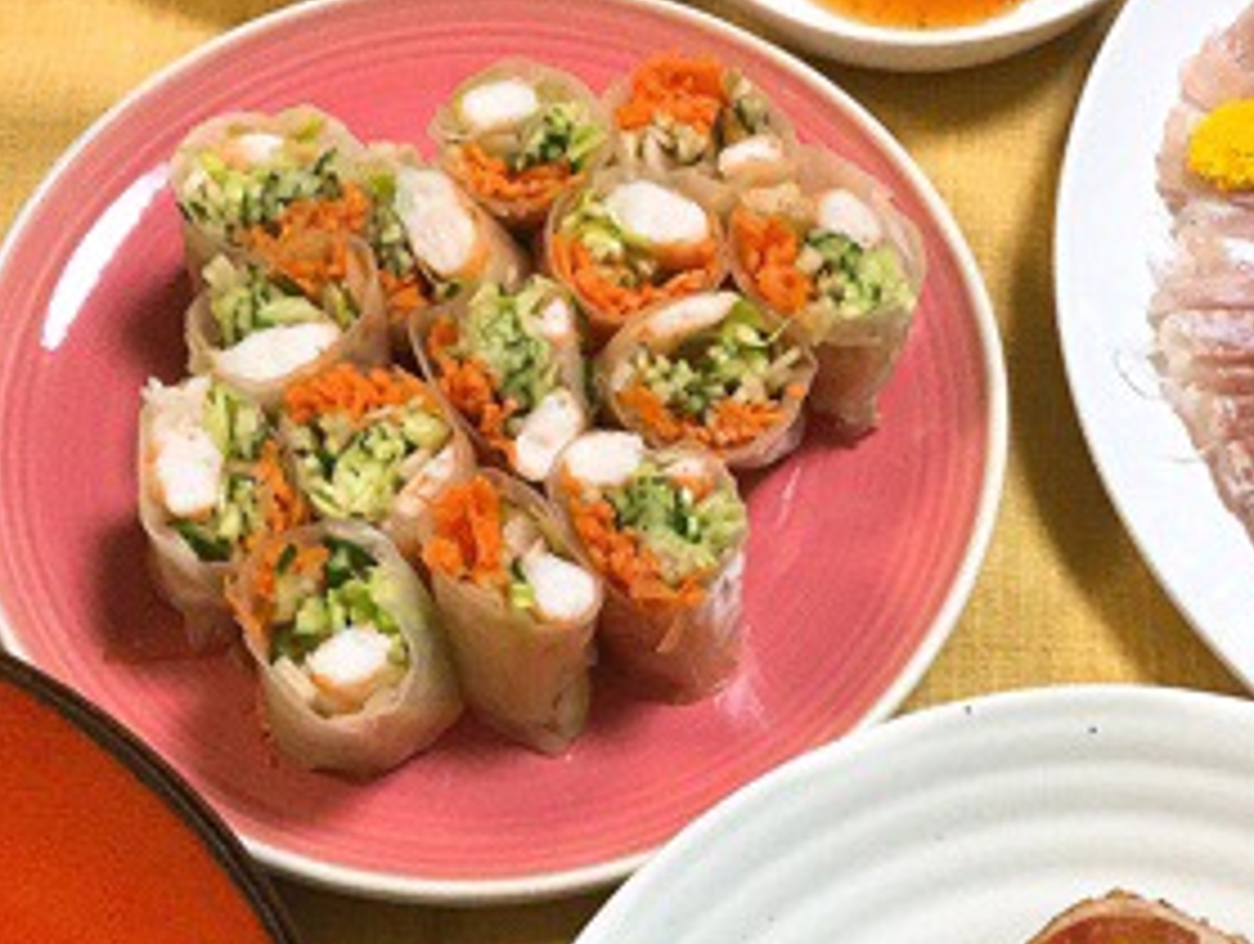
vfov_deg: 20.5
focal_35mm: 71
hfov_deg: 27.4
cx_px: 598
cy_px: 800
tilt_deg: -68.9
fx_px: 2575
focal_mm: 3.3
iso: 125
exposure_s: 1/30
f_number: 2.4
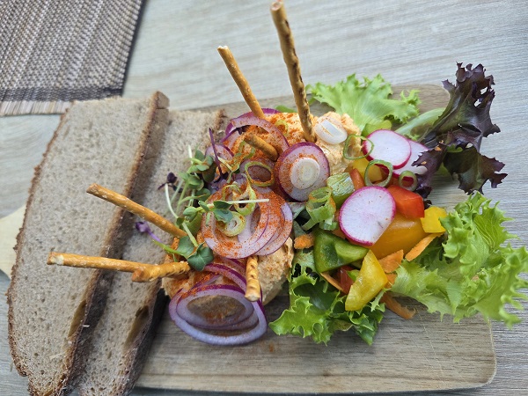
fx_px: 351
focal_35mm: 23
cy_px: 198
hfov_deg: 73.9
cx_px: 264
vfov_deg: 58.9
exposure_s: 1/120
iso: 250
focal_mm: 6.3
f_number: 1.7
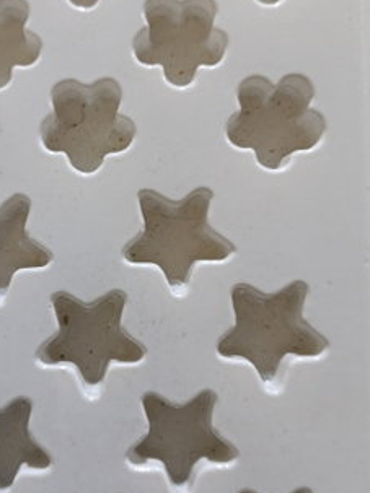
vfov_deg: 43.0
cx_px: 98
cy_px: 256
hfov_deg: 32.3
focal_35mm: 44
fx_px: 628
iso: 320
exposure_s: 1/33.3
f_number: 1.7
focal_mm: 4.71
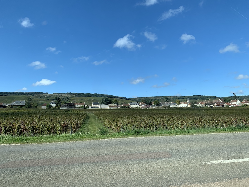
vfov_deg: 53.1
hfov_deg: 67.3
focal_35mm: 26
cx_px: 124
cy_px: 94
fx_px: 187
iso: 25
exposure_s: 1/1536
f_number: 1.8
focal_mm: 4.25
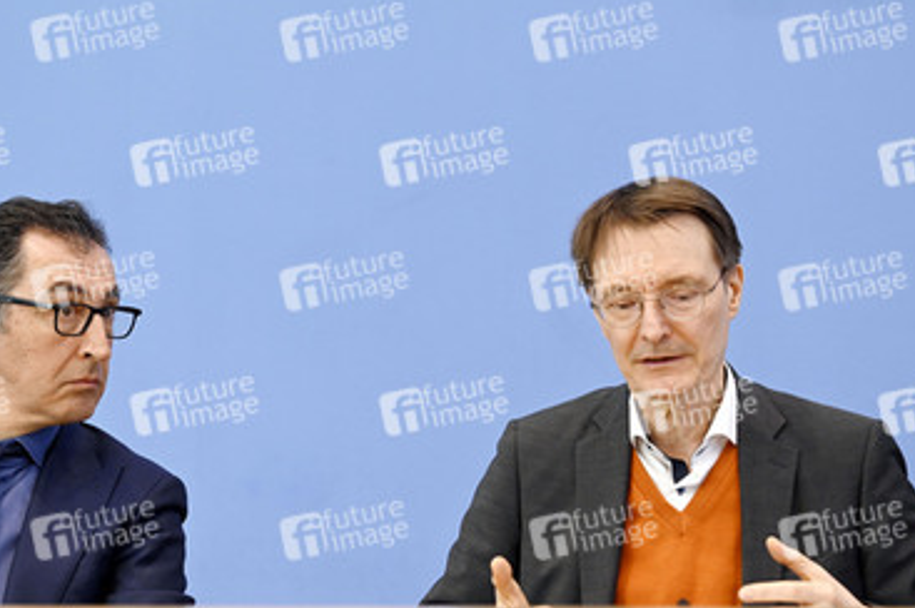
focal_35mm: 86
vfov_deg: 15.9
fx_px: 2184
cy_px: 344
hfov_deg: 23.6
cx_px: 378
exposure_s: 1/1000
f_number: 4
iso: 2000
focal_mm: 70
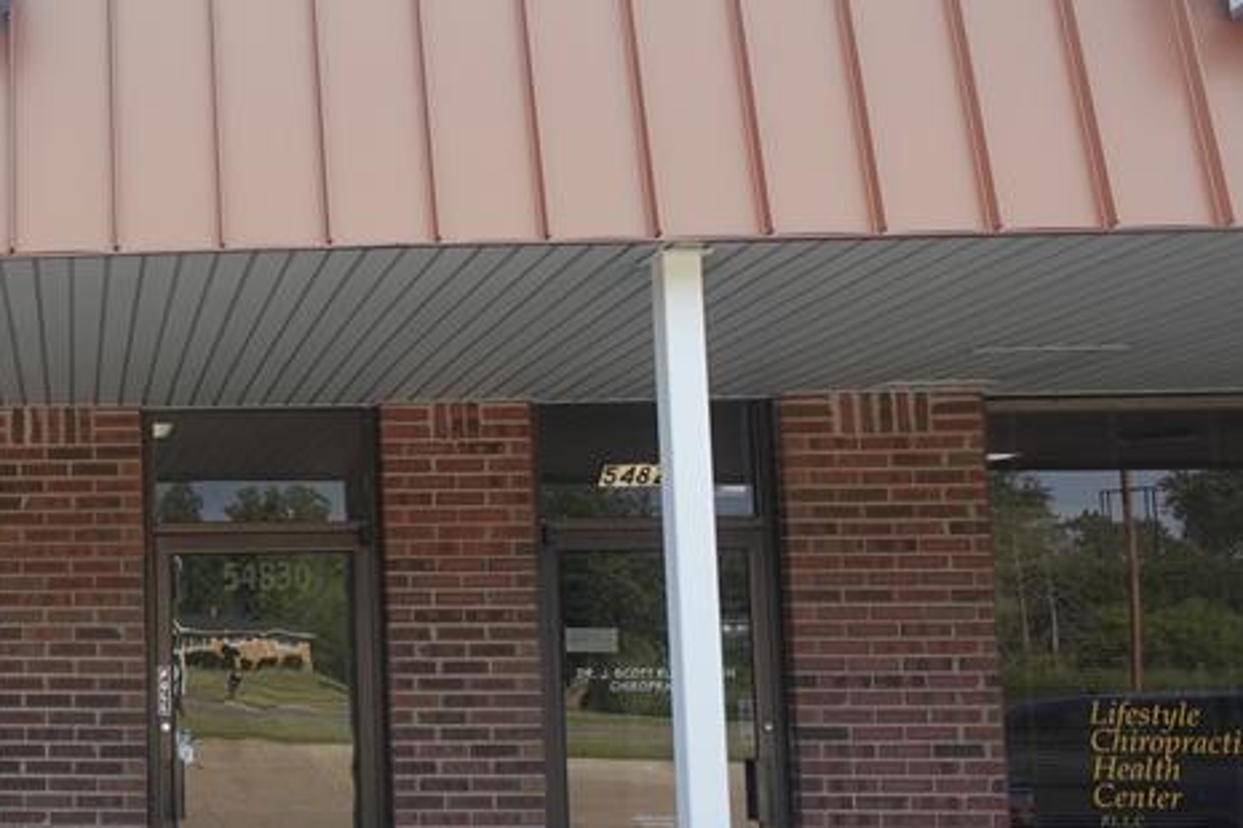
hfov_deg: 38.1
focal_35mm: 44
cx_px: -75
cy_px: 526
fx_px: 1519
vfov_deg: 30.4
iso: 125
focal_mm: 7.6
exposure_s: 1/640
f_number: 2
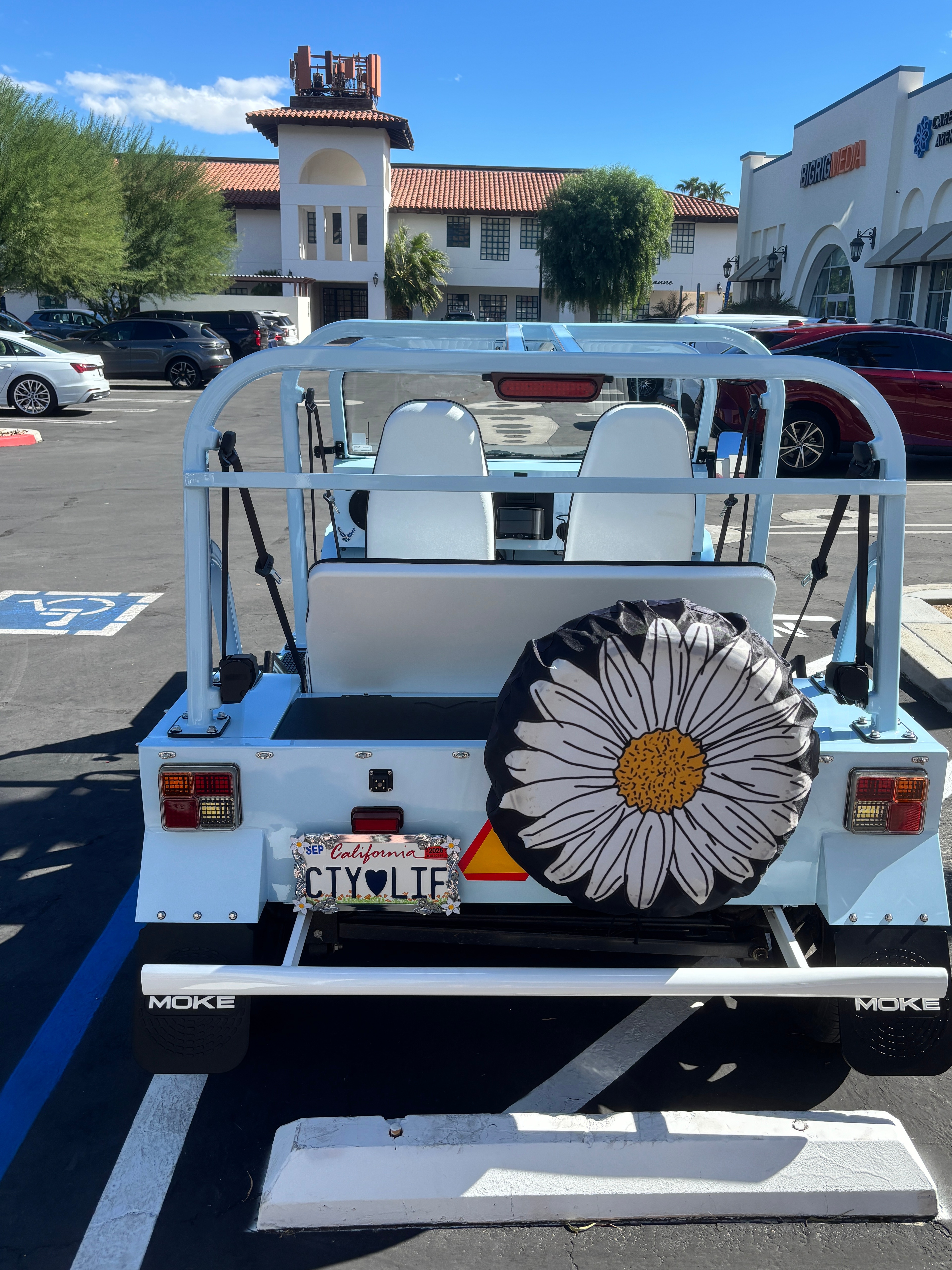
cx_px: 516
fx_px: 1063
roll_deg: -2.3
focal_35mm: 29
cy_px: 599
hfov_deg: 48.2
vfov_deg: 61.6
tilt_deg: -17.3
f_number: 1.6
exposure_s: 1/2710
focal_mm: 5.96
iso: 50
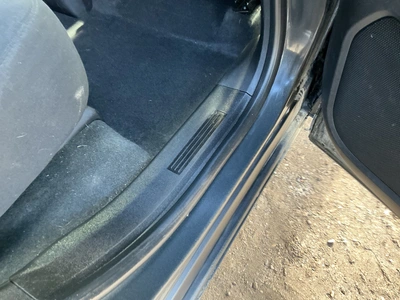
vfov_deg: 49.7
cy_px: 150
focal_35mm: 28
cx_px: 200
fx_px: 324
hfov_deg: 63.4
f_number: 1.8
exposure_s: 1/60
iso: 100
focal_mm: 3
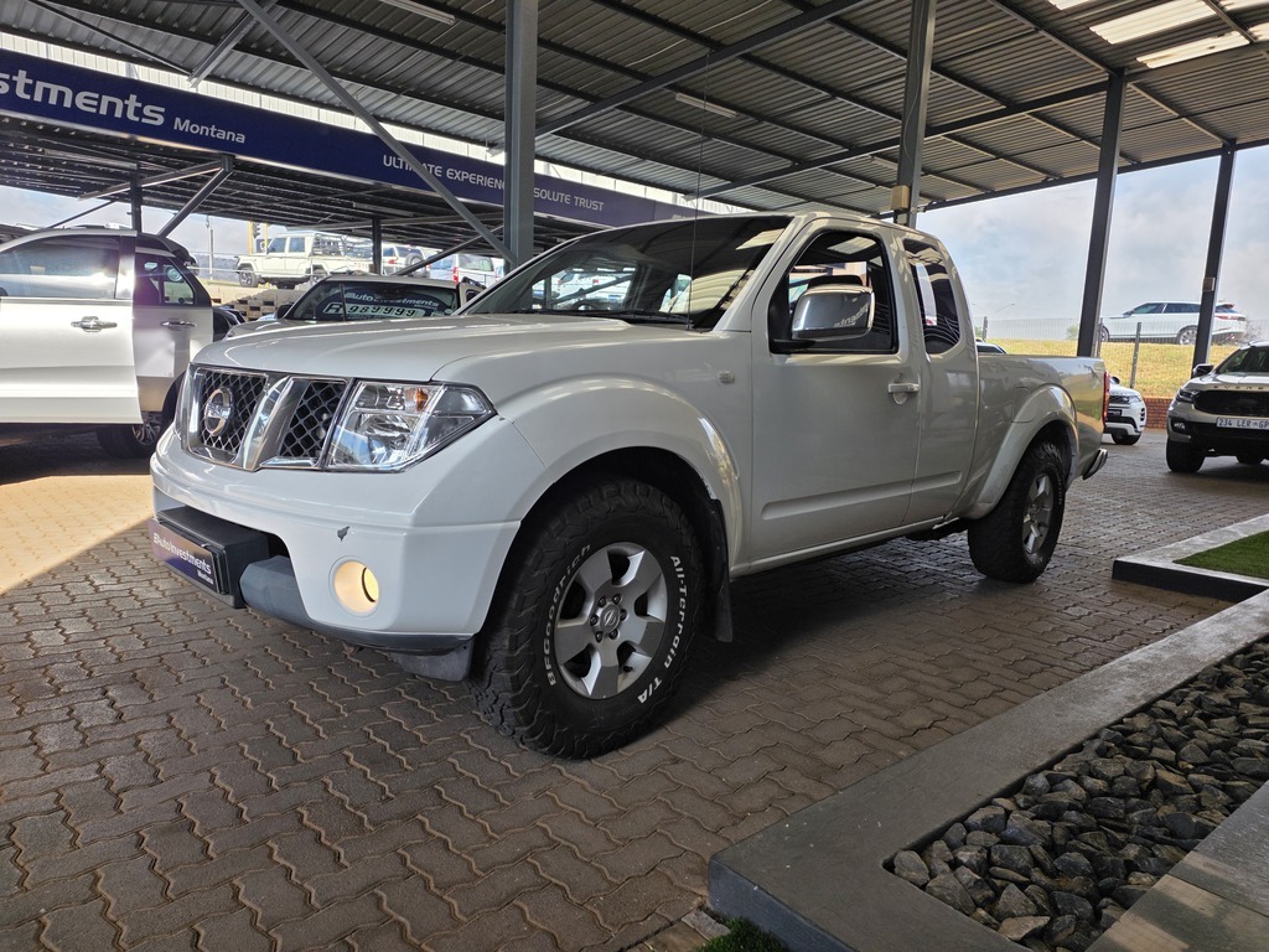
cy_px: 476
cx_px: 634
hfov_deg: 73.9
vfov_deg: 58.9
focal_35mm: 23
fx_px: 843
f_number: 1.7
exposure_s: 1/359
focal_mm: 6.25
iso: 32
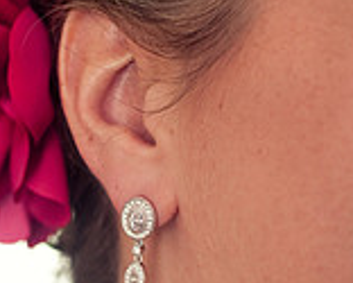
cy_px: 288
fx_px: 1411
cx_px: 101
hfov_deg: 14.2
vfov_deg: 11.3
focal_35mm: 135
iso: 400
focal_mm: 50
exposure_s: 1/125
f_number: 3.2
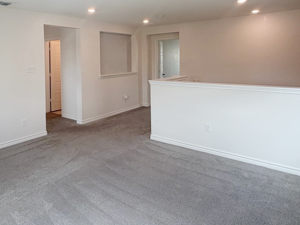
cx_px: 122
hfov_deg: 64.8
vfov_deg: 49.7
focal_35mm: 27
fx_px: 234
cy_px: 62
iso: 80
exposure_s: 1/120
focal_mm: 2.22
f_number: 2.2
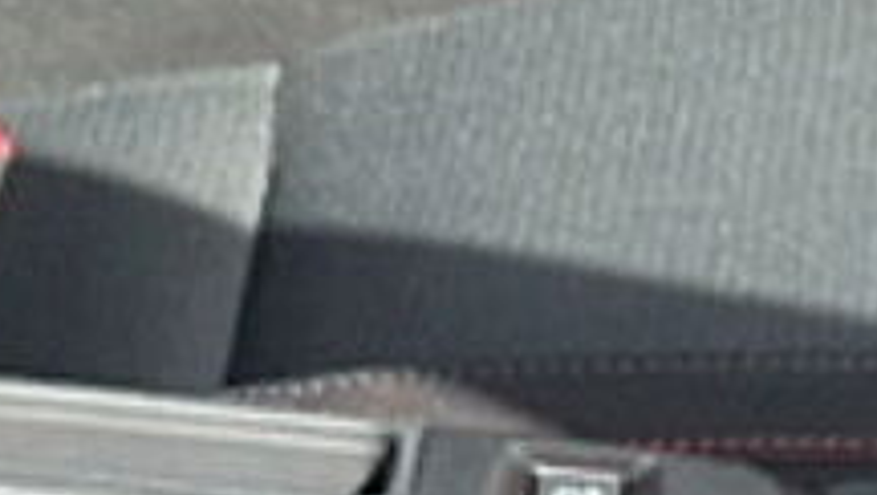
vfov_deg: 4.7
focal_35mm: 250
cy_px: -698
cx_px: -195
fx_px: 5819
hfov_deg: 8.5
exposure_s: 1/201
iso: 20
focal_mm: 3
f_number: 1.8
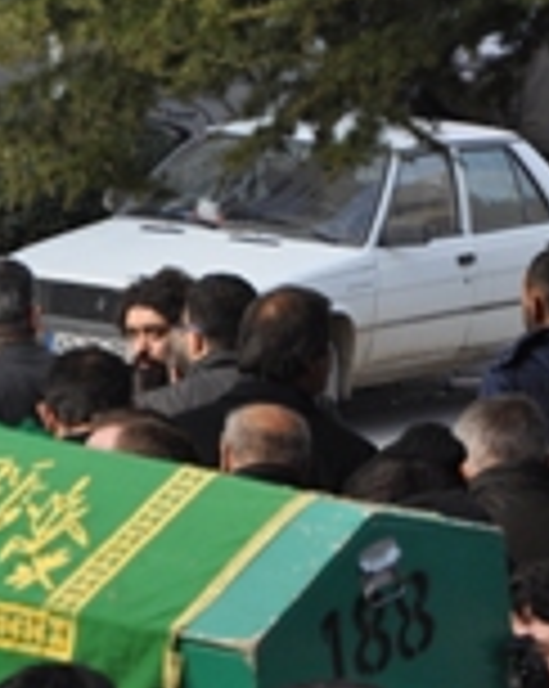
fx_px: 5210
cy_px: 373
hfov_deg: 6.0
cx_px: -306
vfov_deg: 7.6
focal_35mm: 256
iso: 400
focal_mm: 62
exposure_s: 1/500
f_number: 5.6
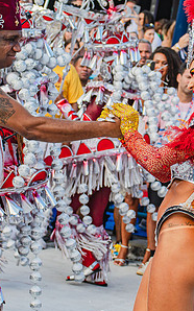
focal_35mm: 158
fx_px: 1338
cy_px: 124
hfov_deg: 8.3
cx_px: 117
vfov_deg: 13.2
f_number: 5.6
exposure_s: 1/1600
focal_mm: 70
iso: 400
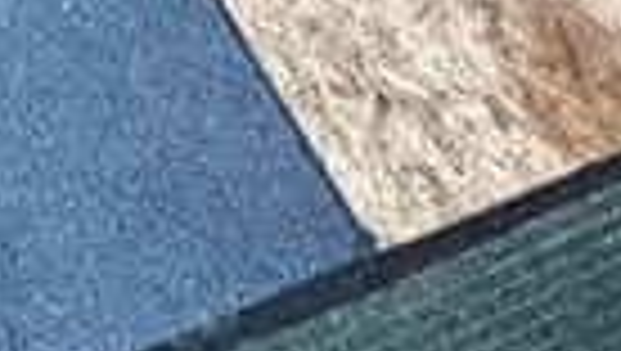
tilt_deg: -13.4
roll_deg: +1.7
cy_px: -1053
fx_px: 1550
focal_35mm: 94
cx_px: 38
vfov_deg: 8.0
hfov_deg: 22.0
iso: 320
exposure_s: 1/117
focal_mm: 2.22
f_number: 2.2
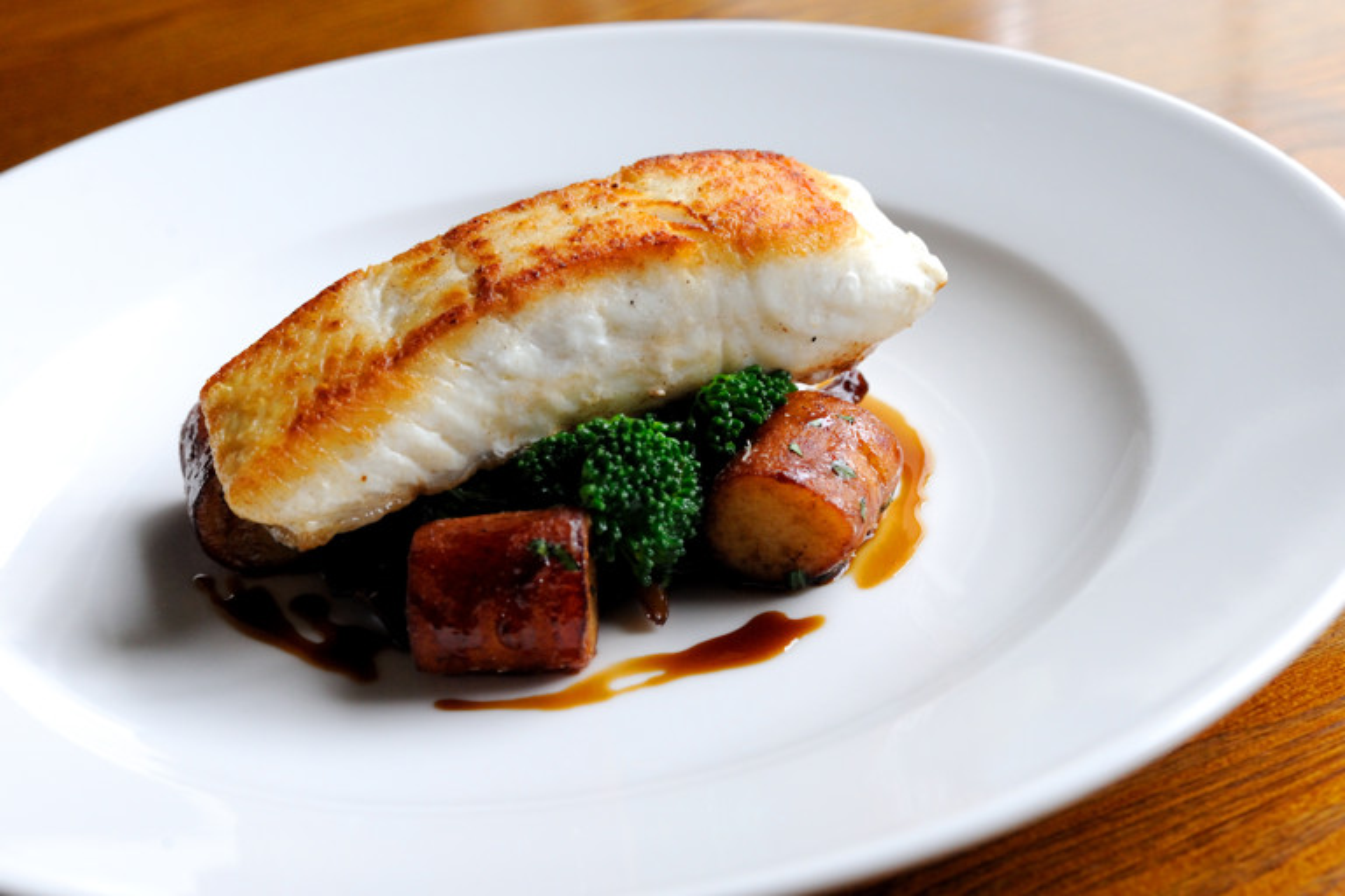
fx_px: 1868
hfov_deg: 39.6
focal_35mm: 50
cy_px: 448
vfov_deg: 27.0
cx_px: 672
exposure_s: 1/100
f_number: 8
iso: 1600
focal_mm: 50
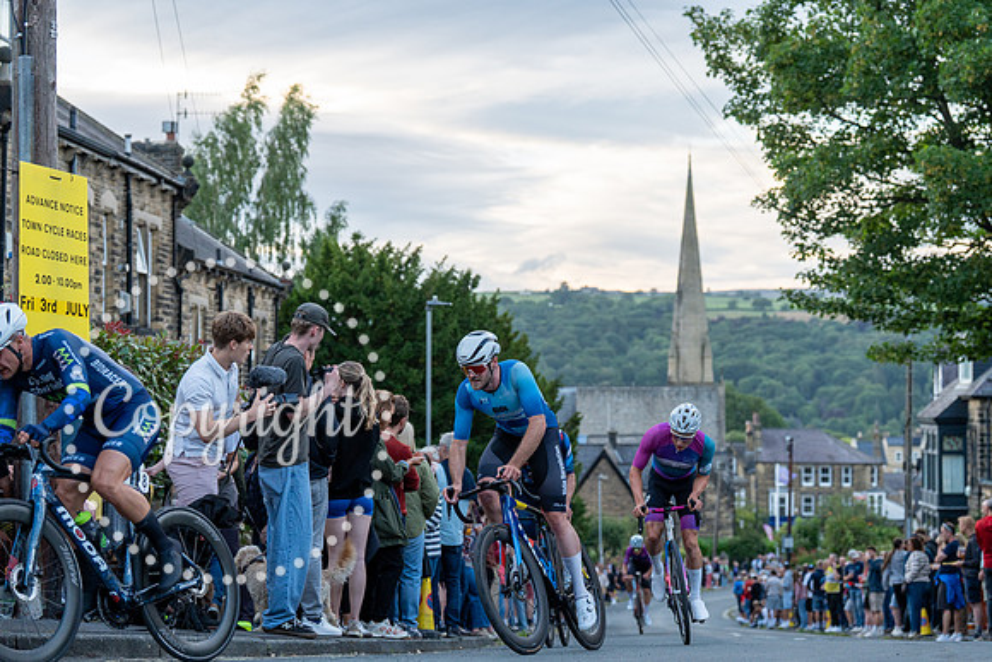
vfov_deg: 19.5
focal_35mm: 70
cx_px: 496
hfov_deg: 28.8
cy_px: 331
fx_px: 1929
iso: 1000
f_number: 3.5
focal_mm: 70
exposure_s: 1/800
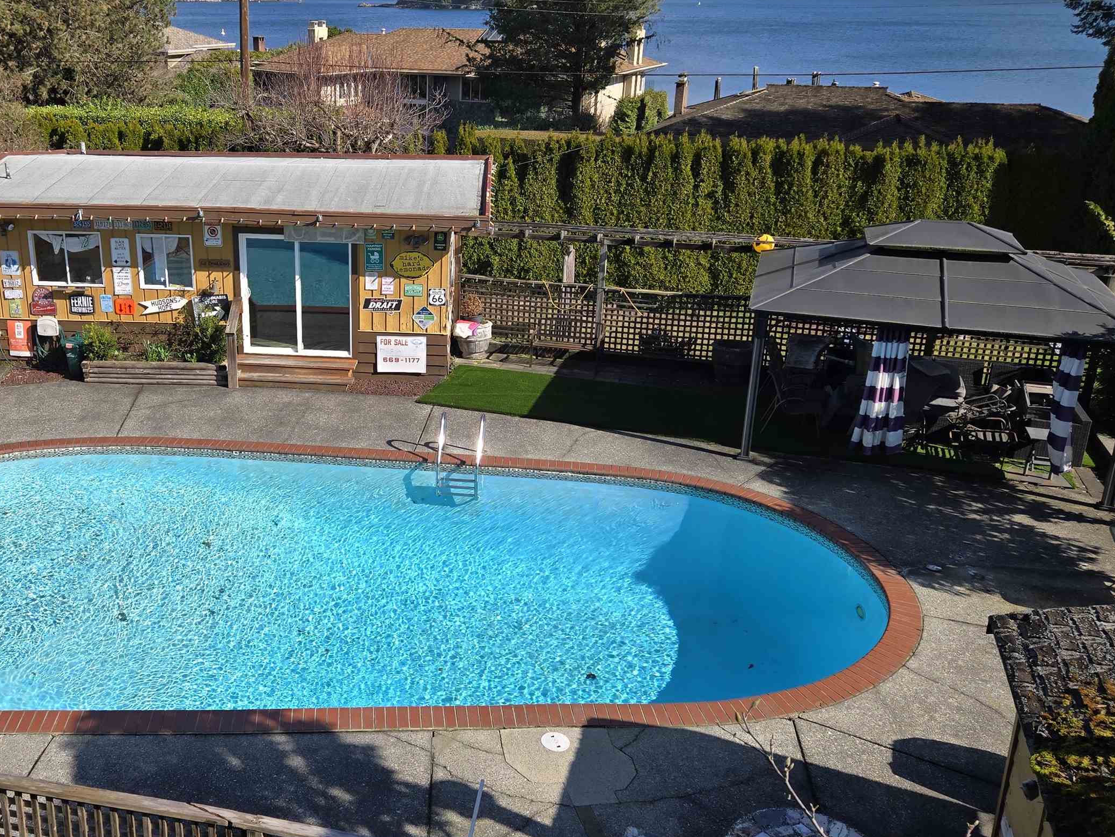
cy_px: 387
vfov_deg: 41.8
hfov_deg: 53.1
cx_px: 391
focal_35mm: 34
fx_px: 1095
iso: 50
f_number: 1.8
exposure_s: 1/2921
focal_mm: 5.4
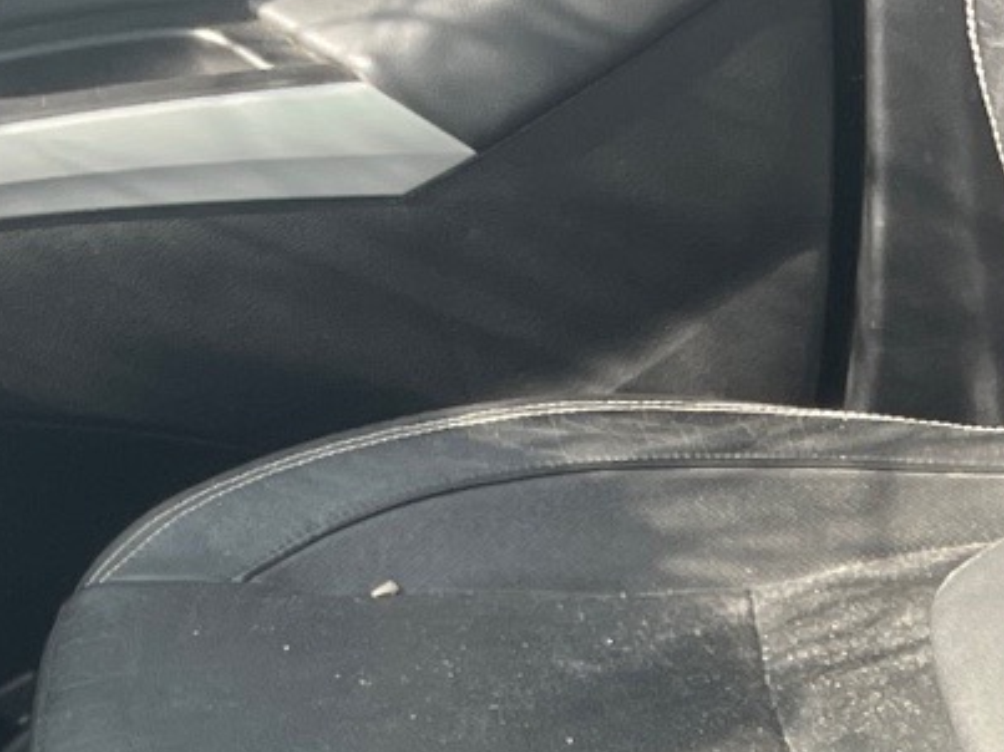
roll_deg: +21.6
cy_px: 1688
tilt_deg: -39.3
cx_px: 762
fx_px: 3595
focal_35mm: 124
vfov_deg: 10.6
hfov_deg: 15.8
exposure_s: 1/159
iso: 32
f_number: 1.6
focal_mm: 4.2
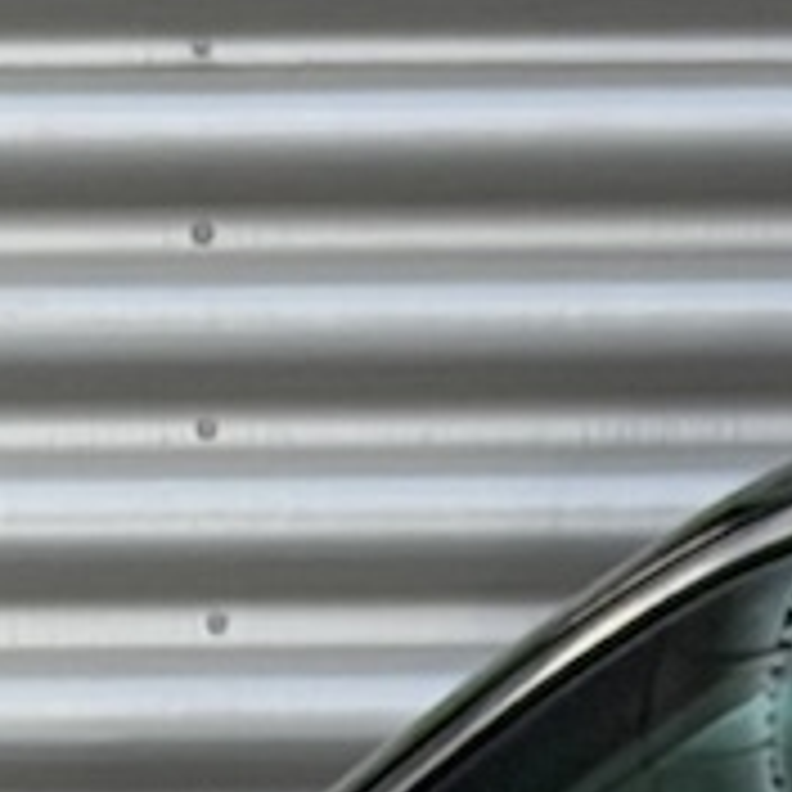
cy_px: 1474
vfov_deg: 4.8
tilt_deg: -5.0
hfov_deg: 4.6
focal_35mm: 362
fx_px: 9370
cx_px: 2313
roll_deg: -0.8
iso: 64
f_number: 1.78
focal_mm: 6.76
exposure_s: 1/279
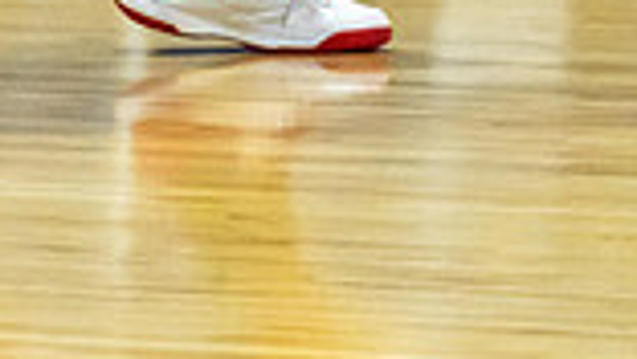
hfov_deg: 2.5
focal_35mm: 856
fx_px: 14468
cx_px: 177
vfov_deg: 1.4
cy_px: -639
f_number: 2.8
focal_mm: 150
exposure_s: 1/1600
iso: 2000
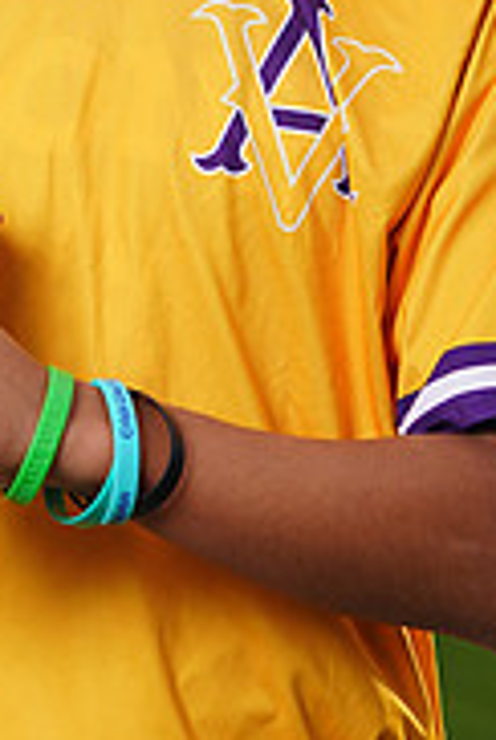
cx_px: 140
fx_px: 13114
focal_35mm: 637
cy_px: -150
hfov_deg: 2.2
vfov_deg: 3.2
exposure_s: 1/250
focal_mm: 200
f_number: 8
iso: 100
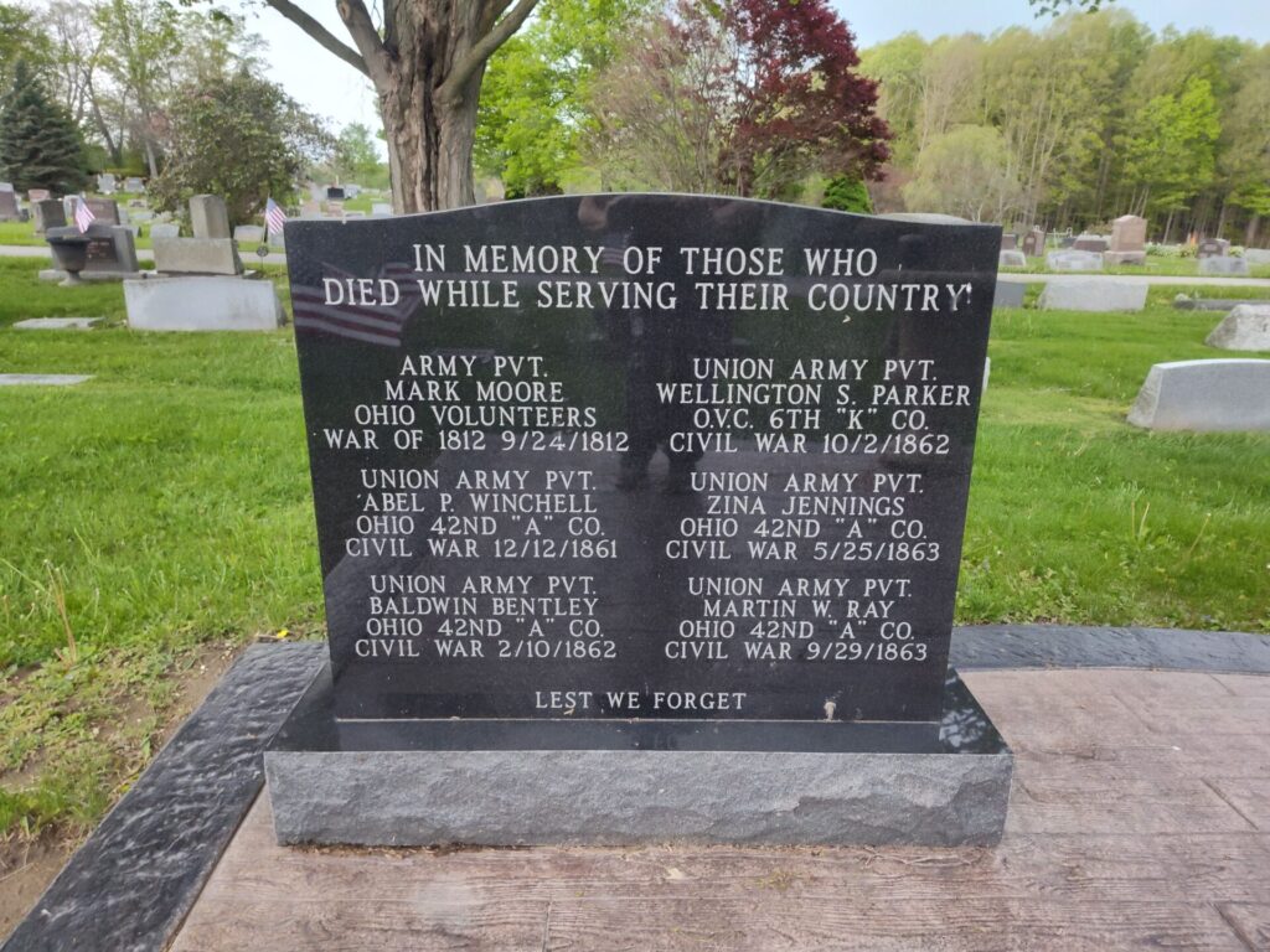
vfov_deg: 58.9
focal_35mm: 23
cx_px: 635
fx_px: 844
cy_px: 476
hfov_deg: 73.9
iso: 981
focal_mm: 5.56
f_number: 1.8
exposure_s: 1/60
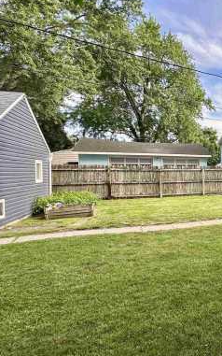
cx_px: 274
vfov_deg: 70.4
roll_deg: -0.4
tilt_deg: -1.4
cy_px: 178
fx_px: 252
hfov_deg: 35.8
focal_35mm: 26
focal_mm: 2.22
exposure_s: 1/261
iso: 40
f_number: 2.2
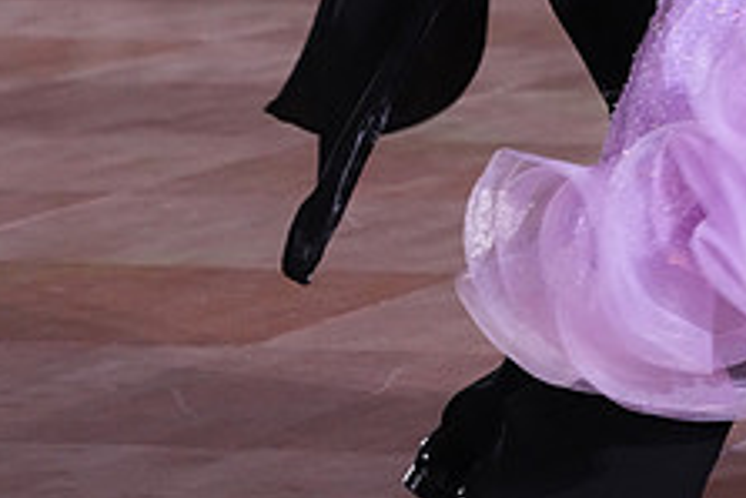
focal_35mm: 328
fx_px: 6801
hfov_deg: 6.3
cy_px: -271
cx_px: 631
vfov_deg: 4.2
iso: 5000
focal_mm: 126
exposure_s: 1/250
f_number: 6.3
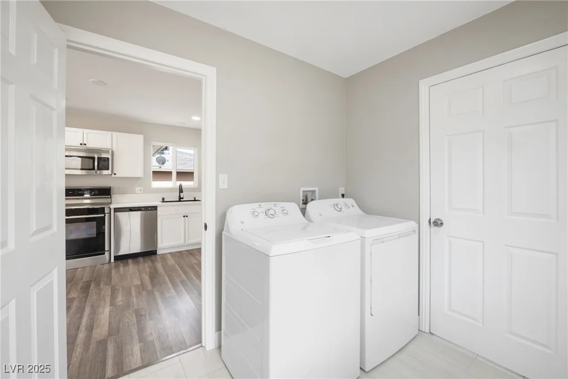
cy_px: 190
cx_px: 284
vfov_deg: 81.2
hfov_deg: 104.2
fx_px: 221
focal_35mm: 14
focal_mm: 14
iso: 100
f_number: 9
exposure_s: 1/4
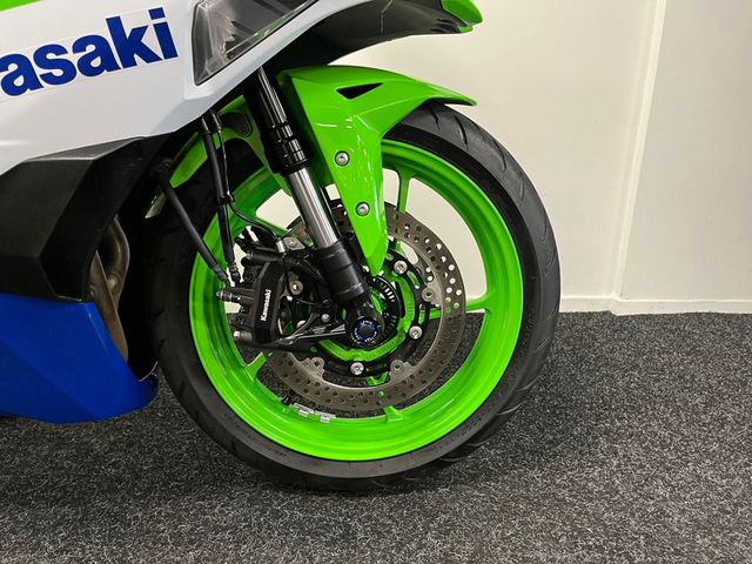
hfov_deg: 67.3
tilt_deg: -17.9
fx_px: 565
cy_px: 282
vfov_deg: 53.1
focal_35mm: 26
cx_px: 376
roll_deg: -1.4
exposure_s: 1/50
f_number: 1.6
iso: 250
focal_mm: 5.1
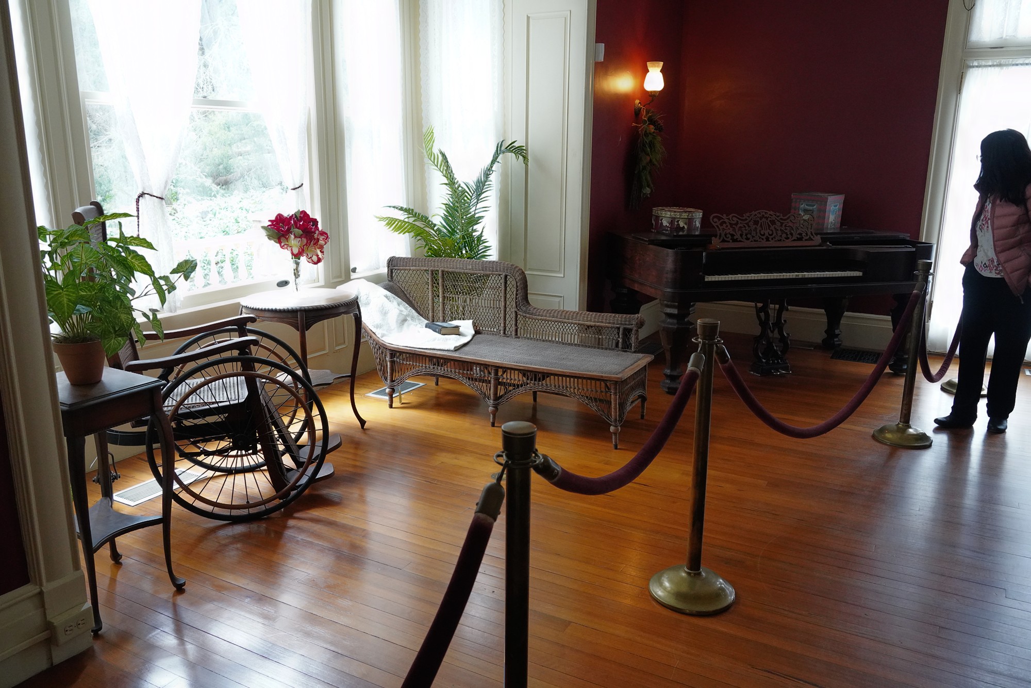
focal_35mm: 28
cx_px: 516
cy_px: 344
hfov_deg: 65.5
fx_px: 802
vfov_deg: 46.4
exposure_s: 1/80
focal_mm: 28
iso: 6400
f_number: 7.1
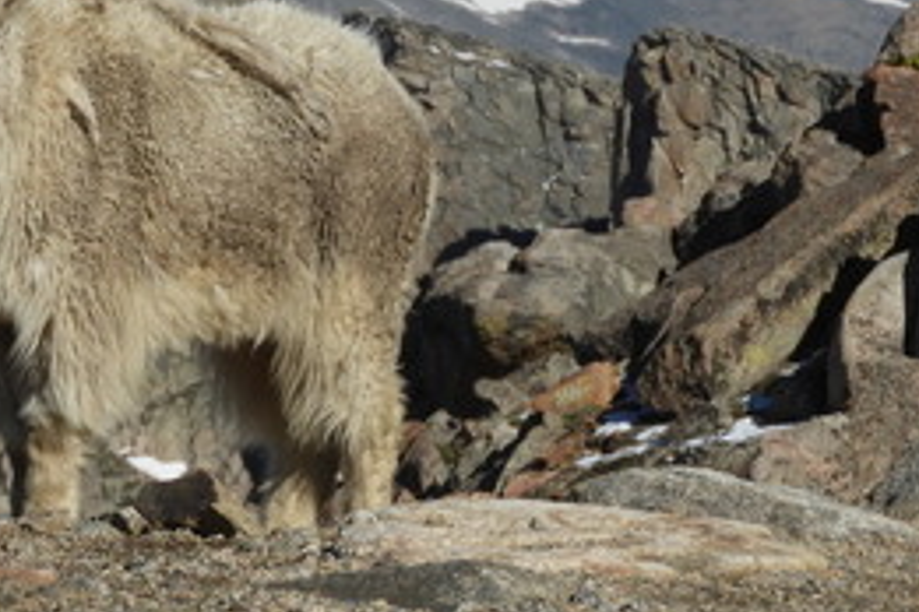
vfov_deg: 2.8
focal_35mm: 491
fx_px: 12533
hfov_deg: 4.2
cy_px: 70
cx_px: -28
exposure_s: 1/1000
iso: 100
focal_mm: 39.4
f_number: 5.3
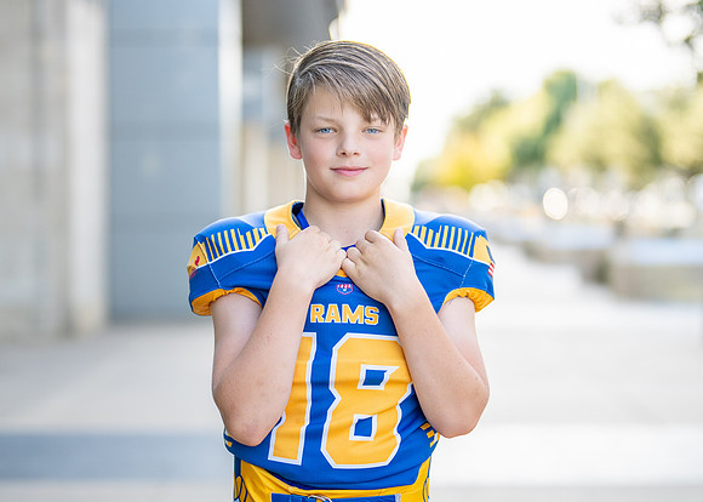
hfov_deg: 26.6
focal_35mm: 75
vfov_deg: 19.1
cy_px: 259
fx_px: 1488
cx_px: 350
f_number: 1.2
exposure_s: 1/2500
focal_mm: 50
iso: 200
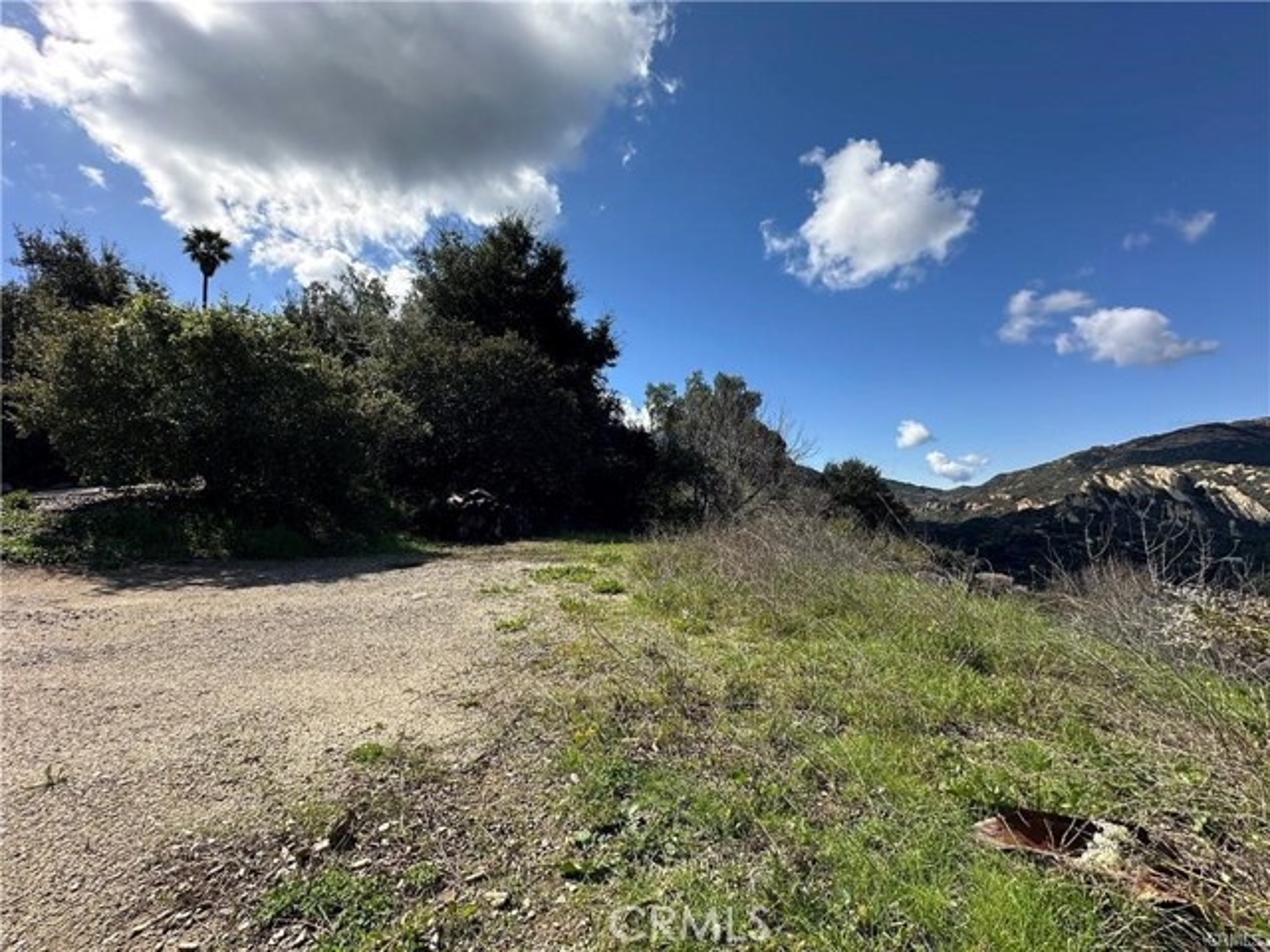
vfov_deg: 85.7
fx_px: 514
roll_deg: +1.8
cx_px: 635
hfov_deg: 102.1
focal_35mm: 14
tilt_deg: +4.3
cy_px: 476
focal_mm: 2.22
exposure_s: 1/1416
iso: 50
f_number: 2.2
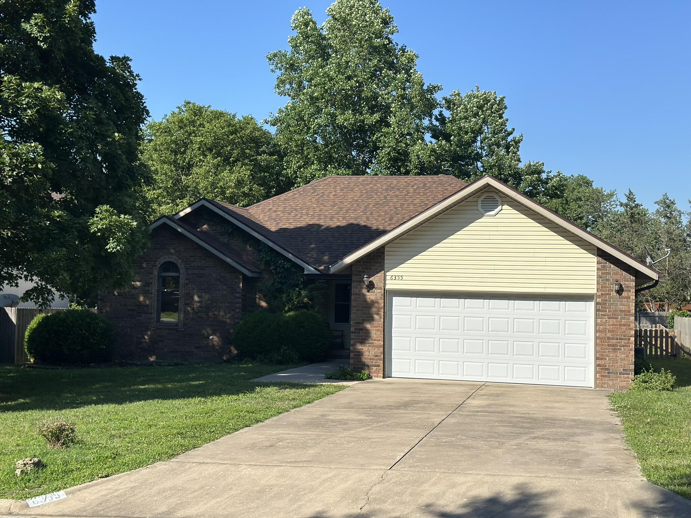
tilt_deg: +2.4
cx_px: 346
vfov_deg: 30.3
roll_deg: -1.1
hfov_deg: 39.7
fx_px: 958
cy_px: 259
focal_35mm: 48
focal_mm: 6.86
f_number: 1.78
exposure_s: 1/5263
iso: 80
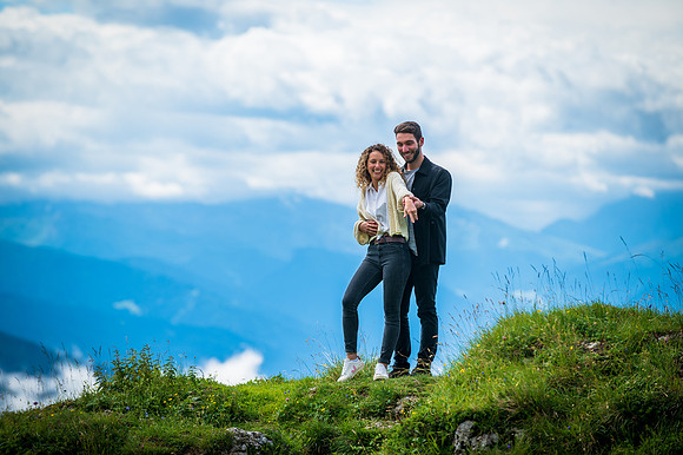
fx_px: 3792
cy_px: 228
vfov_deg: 6.9
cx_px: 342
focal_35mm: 200
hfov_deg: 10.3
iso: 100
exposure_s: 1/1250
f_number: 4.5
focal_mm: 200
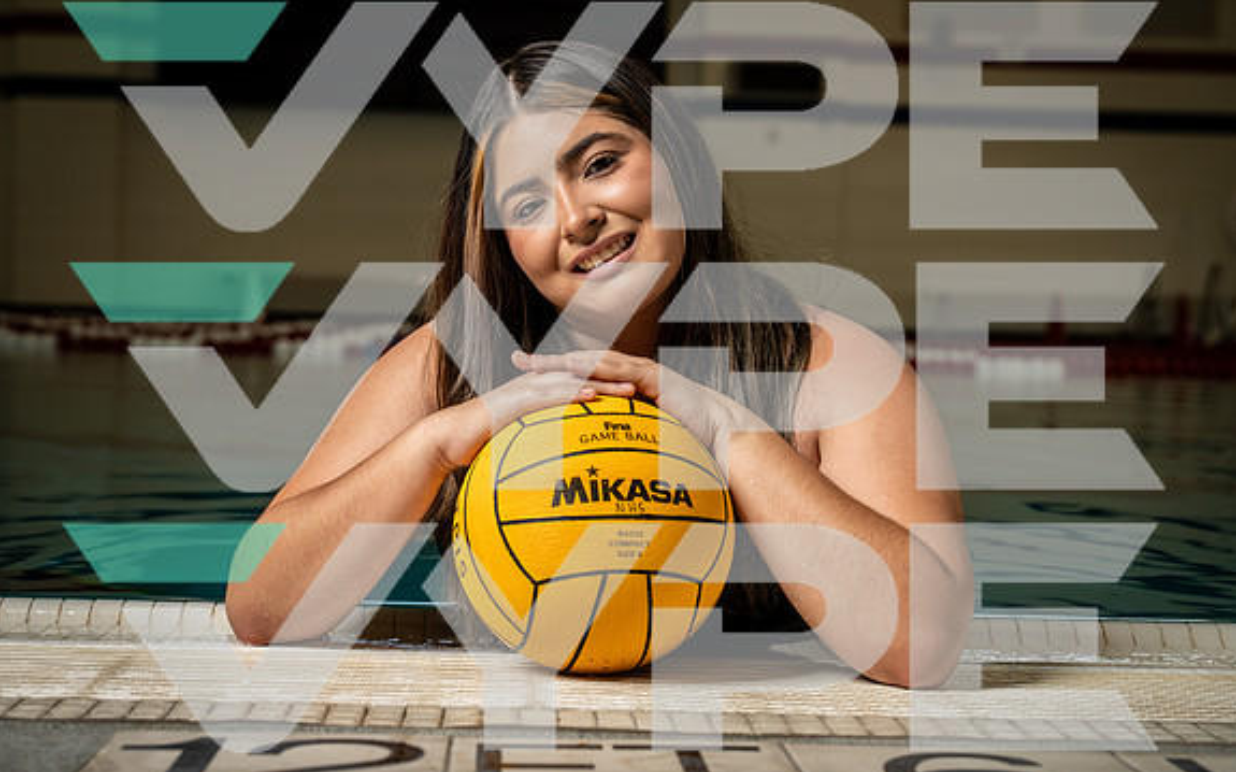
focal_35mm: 72
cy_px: 377
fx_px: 2425
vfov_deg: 18.1
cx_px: 617
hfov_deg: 28.6
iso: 640
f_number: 5.6
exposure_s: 1/250
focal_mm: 70
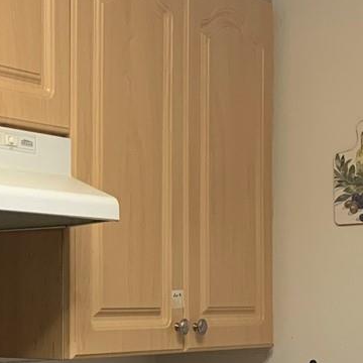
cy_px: 293
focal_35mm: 102
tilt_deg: -2.8
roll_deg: +0.4
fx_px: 1210
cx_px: 41
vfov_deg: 16.9
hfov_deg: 16.8
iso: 125
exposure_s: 1/60
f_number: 1.8
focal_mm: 4.25
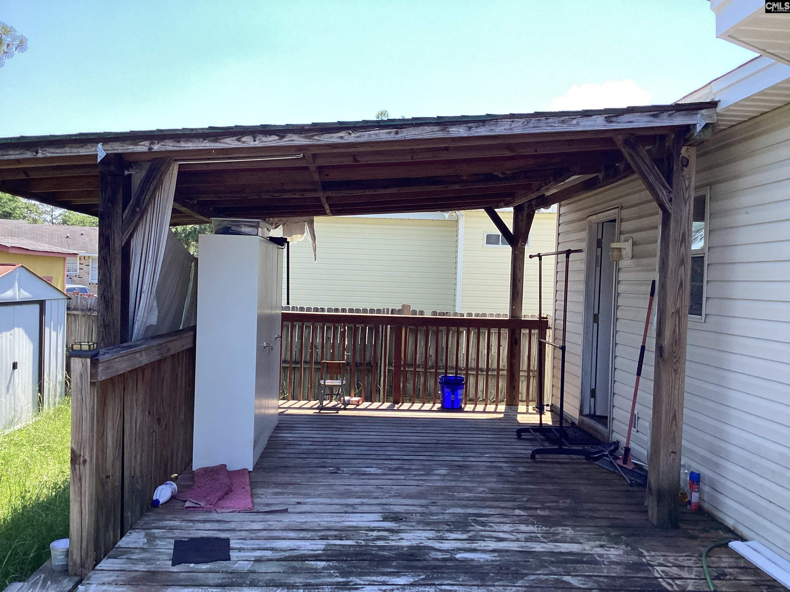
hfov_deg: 58.4
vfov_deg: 45.4
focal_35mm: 31
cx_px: 395
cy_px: 296
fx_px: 707
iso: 25
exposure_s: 1/646
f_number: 2.4
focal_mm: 3.3
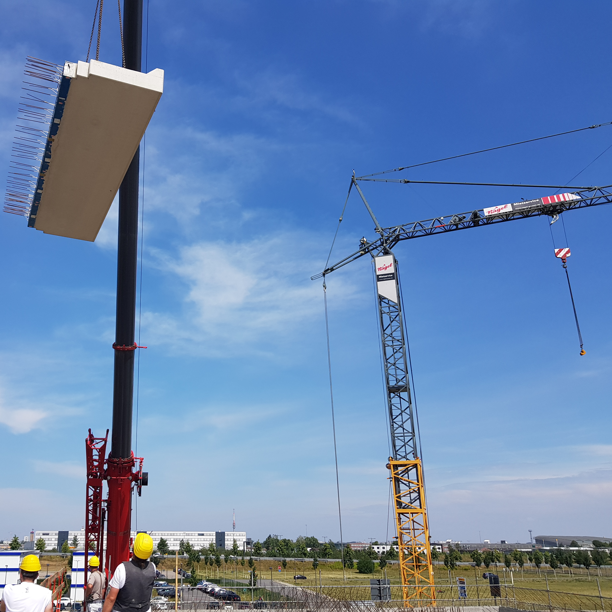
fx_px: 620
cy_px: 309
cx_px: 221
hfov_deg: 51.9
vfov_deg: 52.5
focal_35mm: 31
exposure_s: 1/2976
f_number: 1.7
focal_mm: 4.2
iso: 40
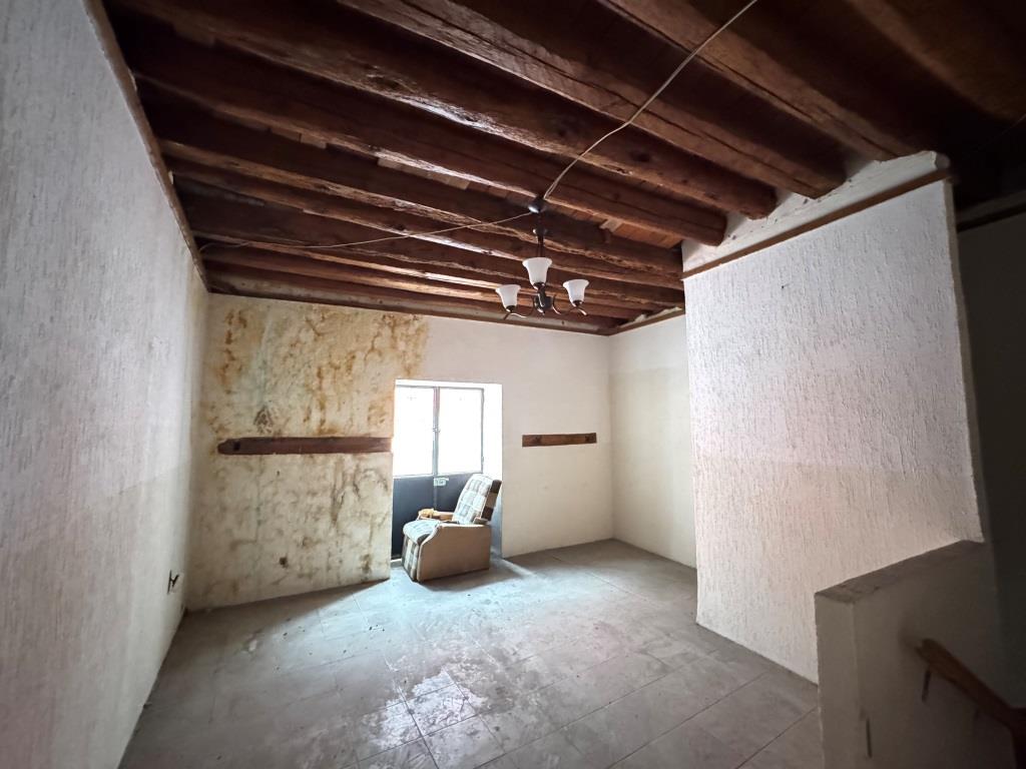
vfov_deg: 85.7
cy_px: 384
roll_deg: +0.2
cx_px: 513
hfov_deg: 102.1
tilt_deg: +5.7
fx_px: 415
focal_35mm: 14
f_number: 2.2
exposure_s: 1/30
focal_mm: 2.22
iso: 2500
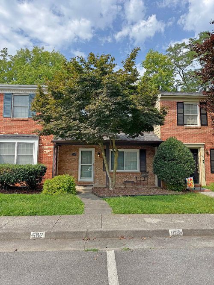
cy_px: 142
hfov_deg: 56.8
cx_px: 107
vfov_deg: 71.6
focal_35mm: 24
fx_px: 198
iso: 80
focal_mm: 6.76
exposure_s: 1/2710
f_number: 1.78
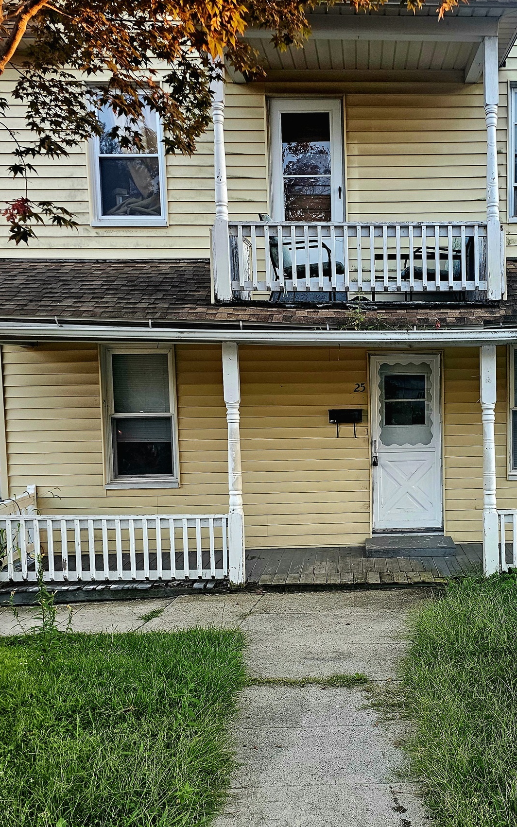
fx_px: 744
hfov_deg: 37.3
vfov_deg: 58.0
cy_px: 461
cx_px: 395
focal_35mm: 33
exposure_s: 1/208
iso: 200
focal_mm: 6.3
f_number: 1.7
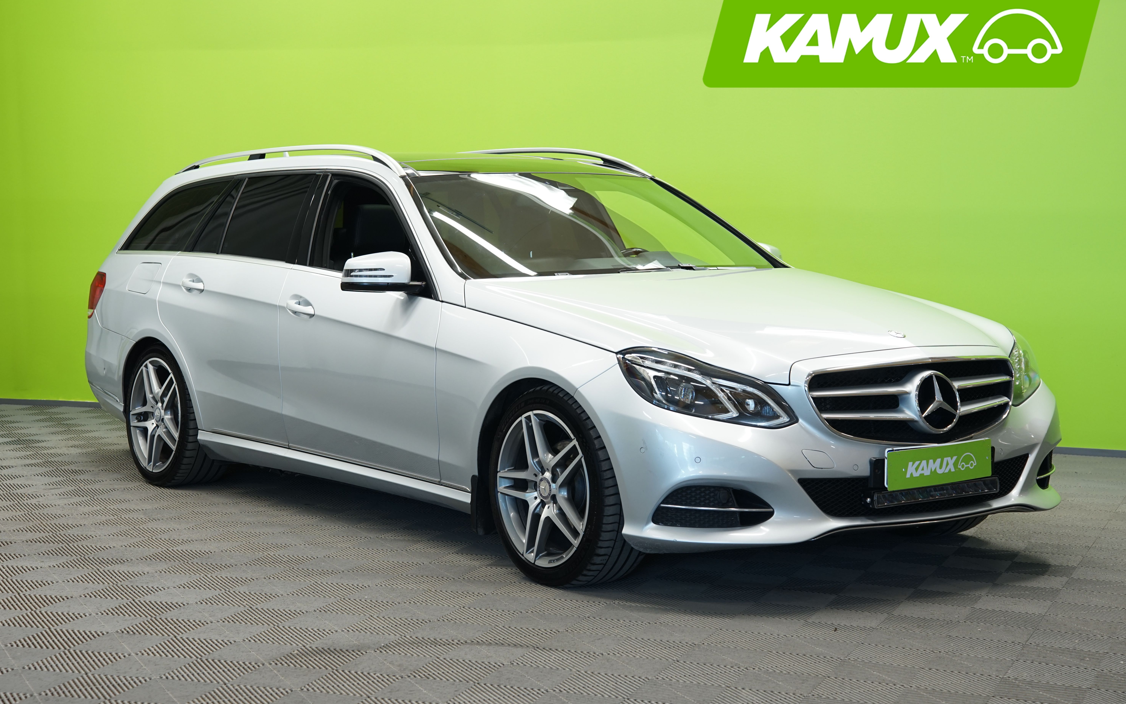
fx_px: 1995
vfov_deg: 20.0
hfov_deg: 31.5
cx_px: 559
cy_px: 333
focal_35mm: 65
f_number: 5.6
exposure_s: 1/15
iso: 500
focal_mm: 63
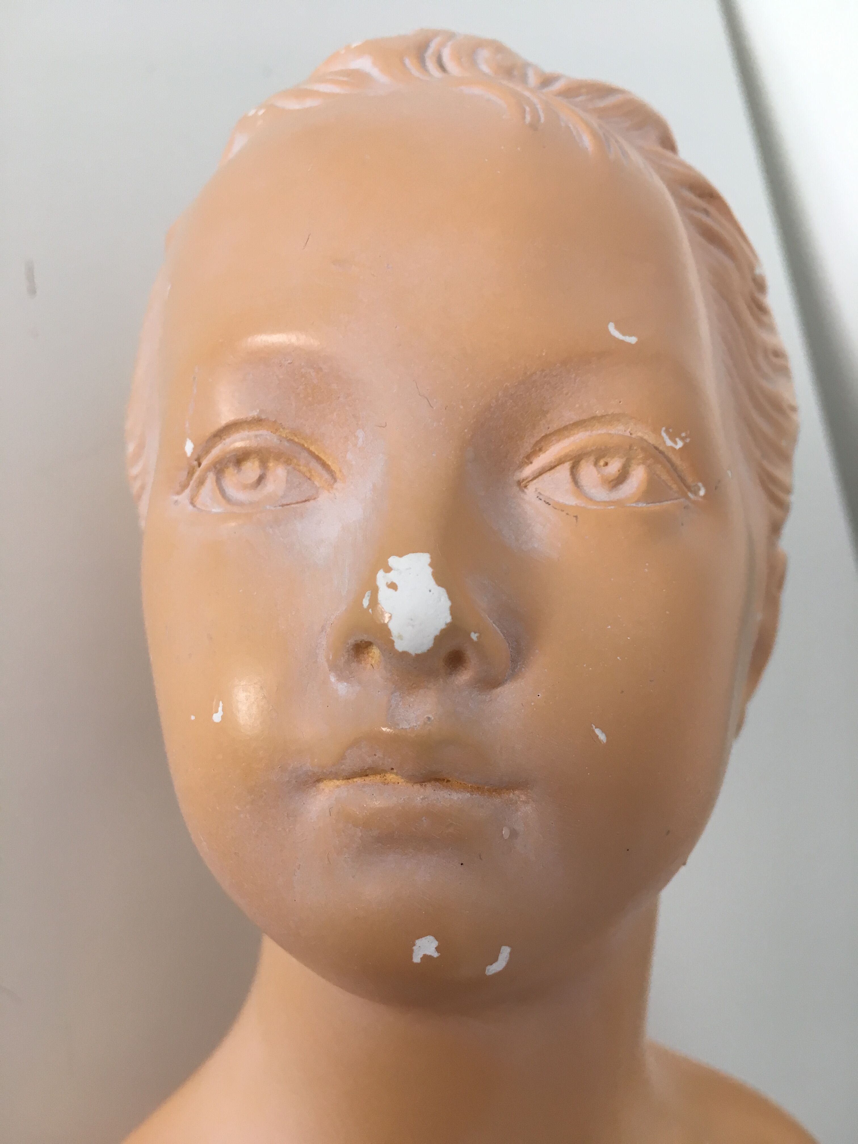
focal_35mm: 29
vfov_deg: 61.7
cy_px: 572
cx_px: 429
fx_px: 958
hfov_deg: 48.2
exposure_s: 1/33
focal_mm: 4.15
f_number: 2.2
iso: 25
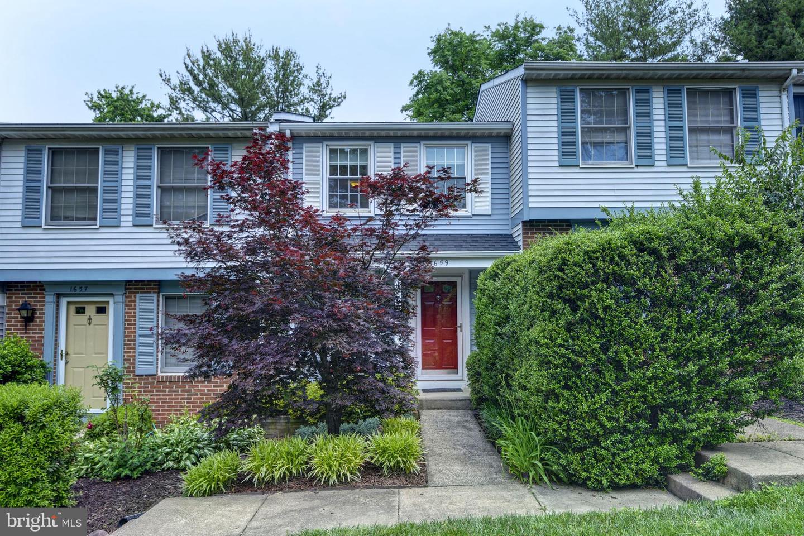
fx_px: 625
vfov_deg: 46.4
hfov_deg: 65.5
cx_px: 402
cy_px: 268
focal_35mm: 28
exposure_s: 1/250
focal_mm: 28
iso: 400
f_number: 6.3
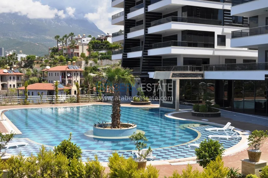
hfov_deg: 43.6
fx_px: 335
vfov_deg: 29.8
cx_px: 134
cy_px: 89
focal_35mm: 45
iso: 200
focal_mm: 30
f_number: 9
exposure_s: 1/320
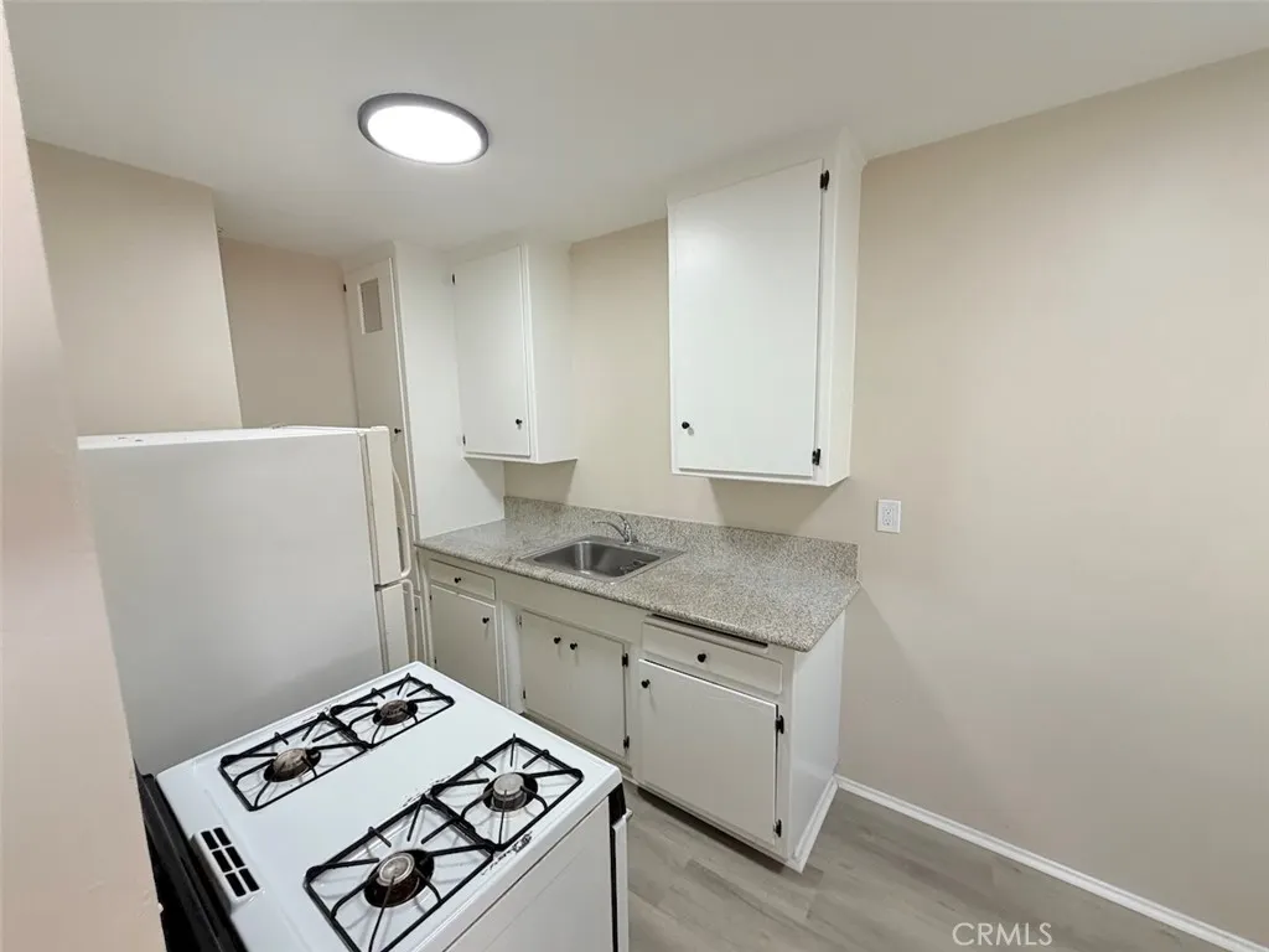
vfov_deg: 85.7
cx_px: 634
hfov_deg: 102.1
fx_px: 513
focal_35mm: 14
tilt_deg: -7.0
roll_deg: +0.8
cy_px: 476
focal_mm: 2.22
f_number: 2.2
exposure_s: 1/120
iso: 200
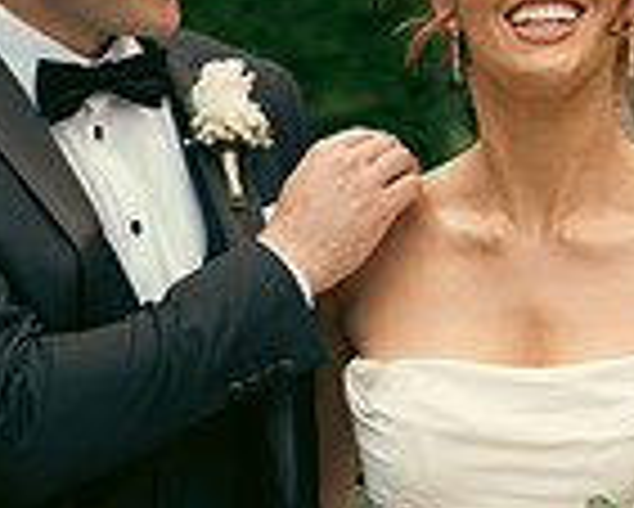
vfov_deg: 5.7
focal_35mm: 270
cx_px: 270
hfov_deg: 7.2
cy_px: 375
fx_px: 5070
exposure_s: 1/160
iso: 50
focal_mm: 70
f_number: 3.5
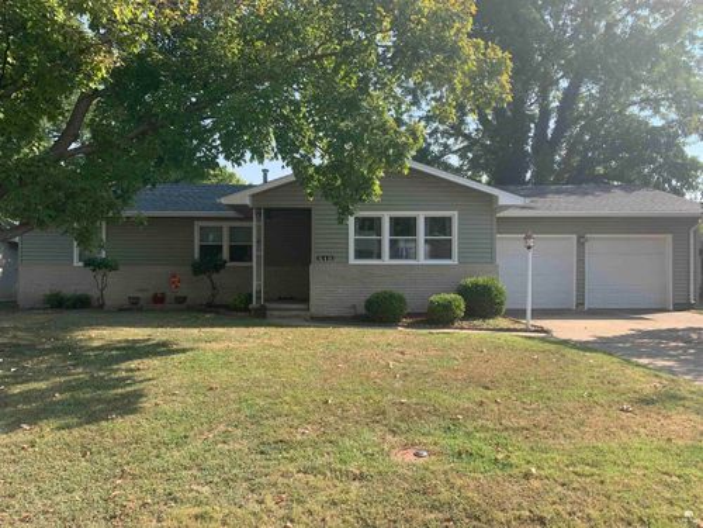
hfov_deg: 67.3
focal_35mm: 26
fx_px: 528
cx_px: 352
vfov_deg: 53.1
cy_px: 264
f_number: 1.8
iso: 25
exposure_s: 1/783
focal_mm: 4.25
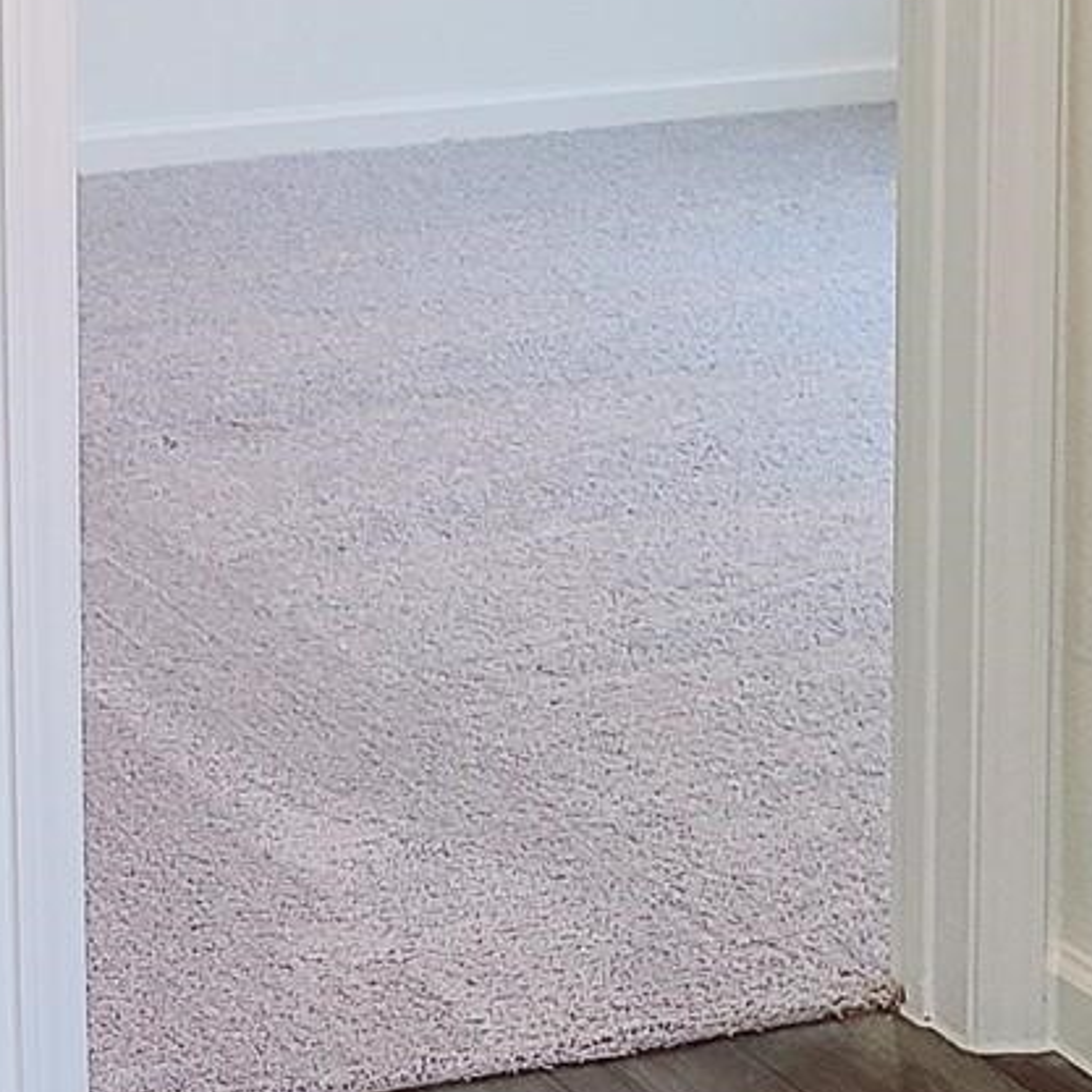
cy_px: -293
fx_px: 4033
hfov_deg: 14.8
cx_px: -270
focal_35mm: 113
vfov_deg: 14.8
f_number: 1.8
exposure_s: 1/60.2
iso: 100
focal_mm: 5.4
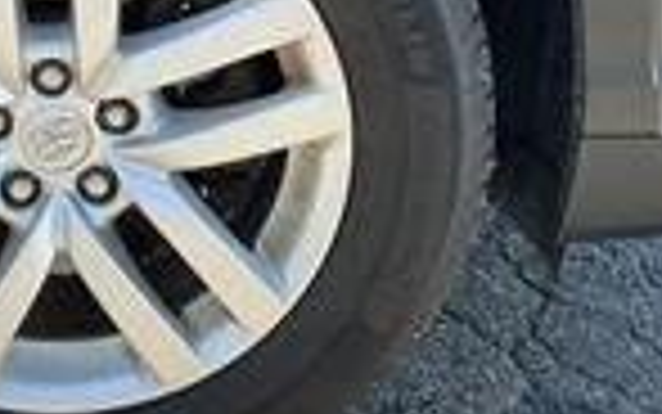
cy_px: 50
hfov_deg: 24.7
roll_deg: -1.3
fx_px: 1462
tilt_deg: -22.2
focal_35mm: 81
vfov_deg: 16.0
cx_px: 50
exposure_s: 1/138
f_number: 1.8
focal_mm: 3
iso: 32
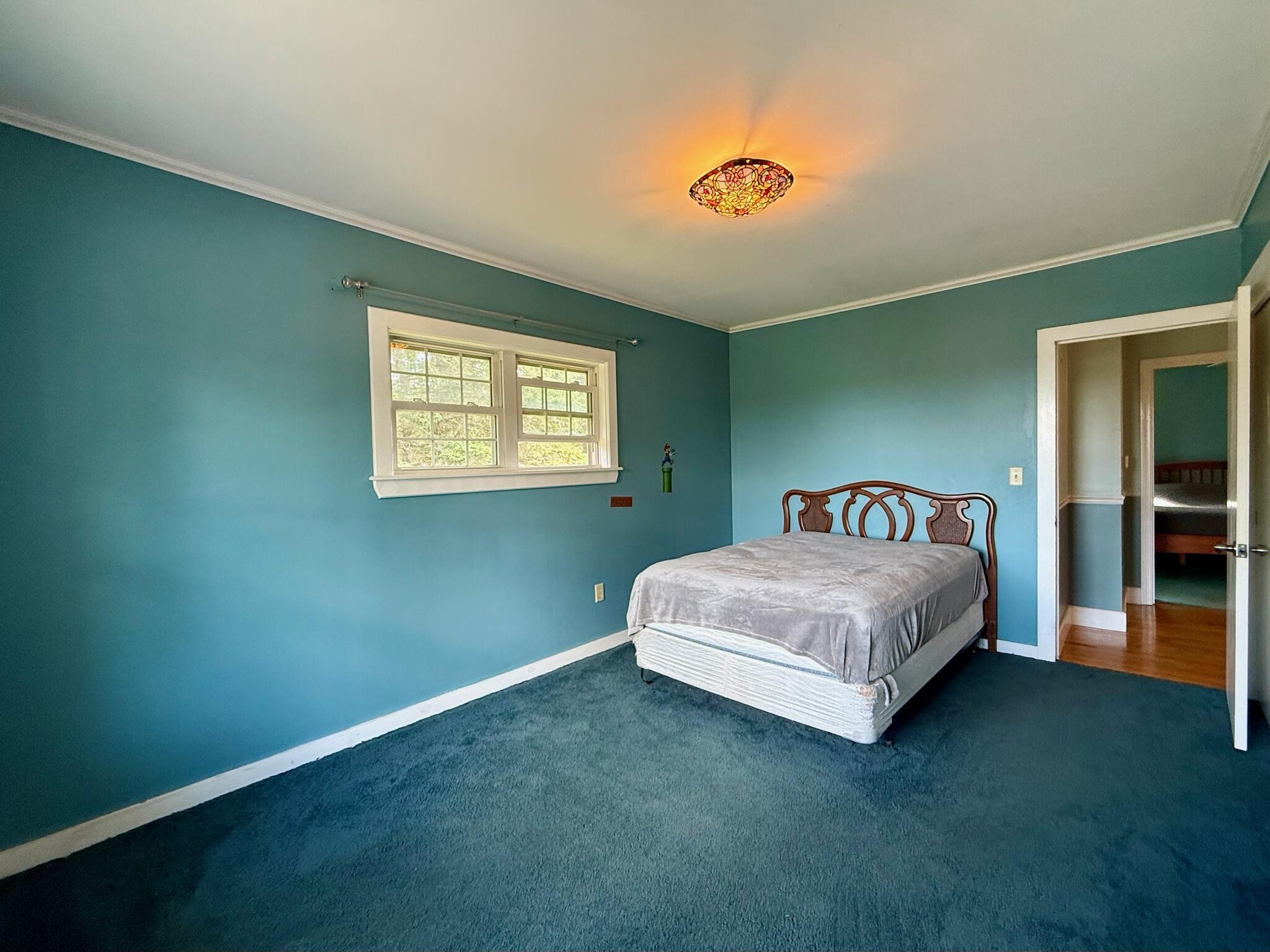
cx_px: 635
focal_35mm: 14
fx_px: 514
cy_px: 476
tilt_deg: -0.8
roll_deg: -0.9
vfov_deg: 85.7
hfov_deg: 102.1
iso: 250
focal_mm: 2.22
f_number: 2.2
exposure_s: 1/60
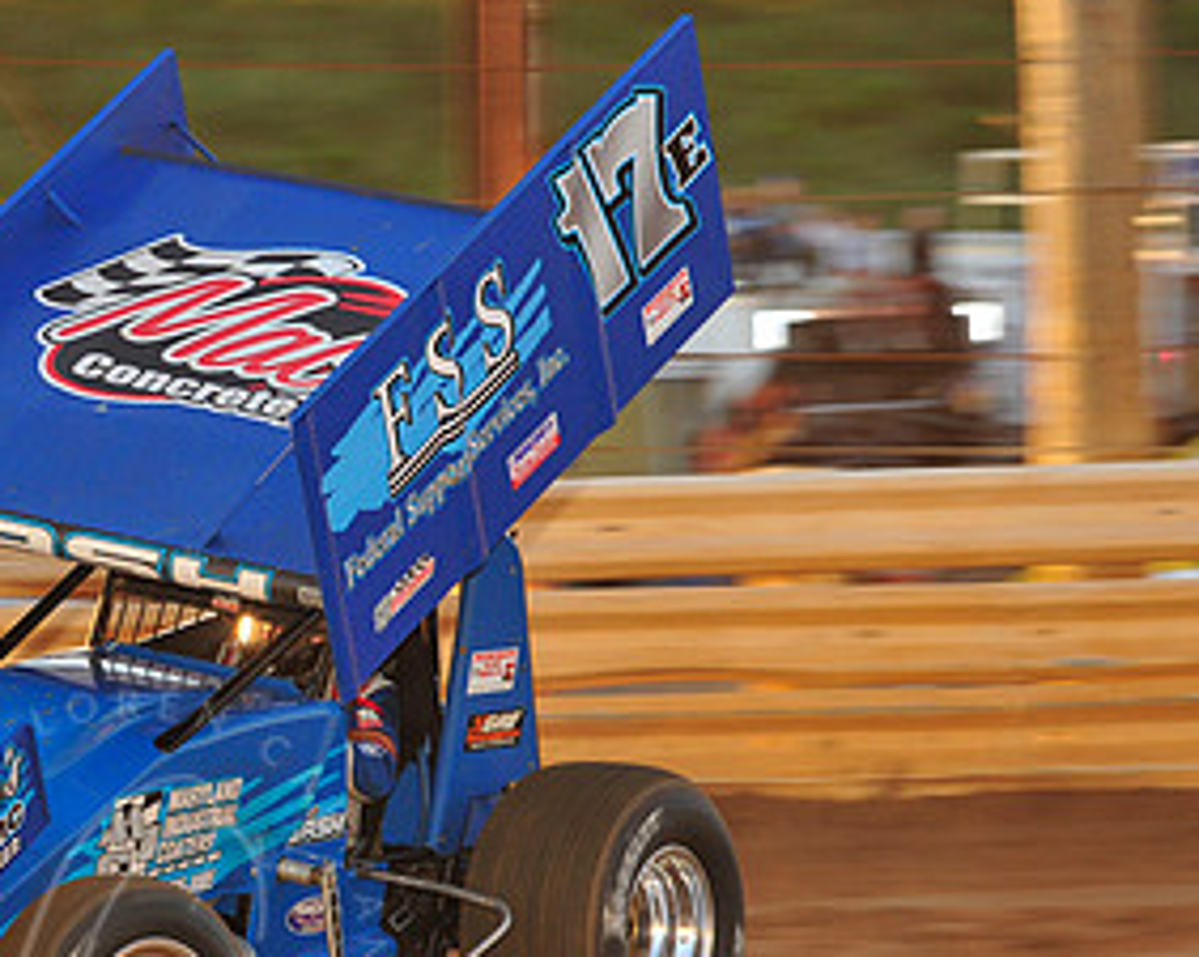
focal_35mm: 280
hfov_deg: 6.9
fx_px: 9926
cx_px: 128
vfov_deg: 5.5
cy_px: 553
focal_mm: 145
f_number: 7.1
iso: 640
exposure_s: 1/320
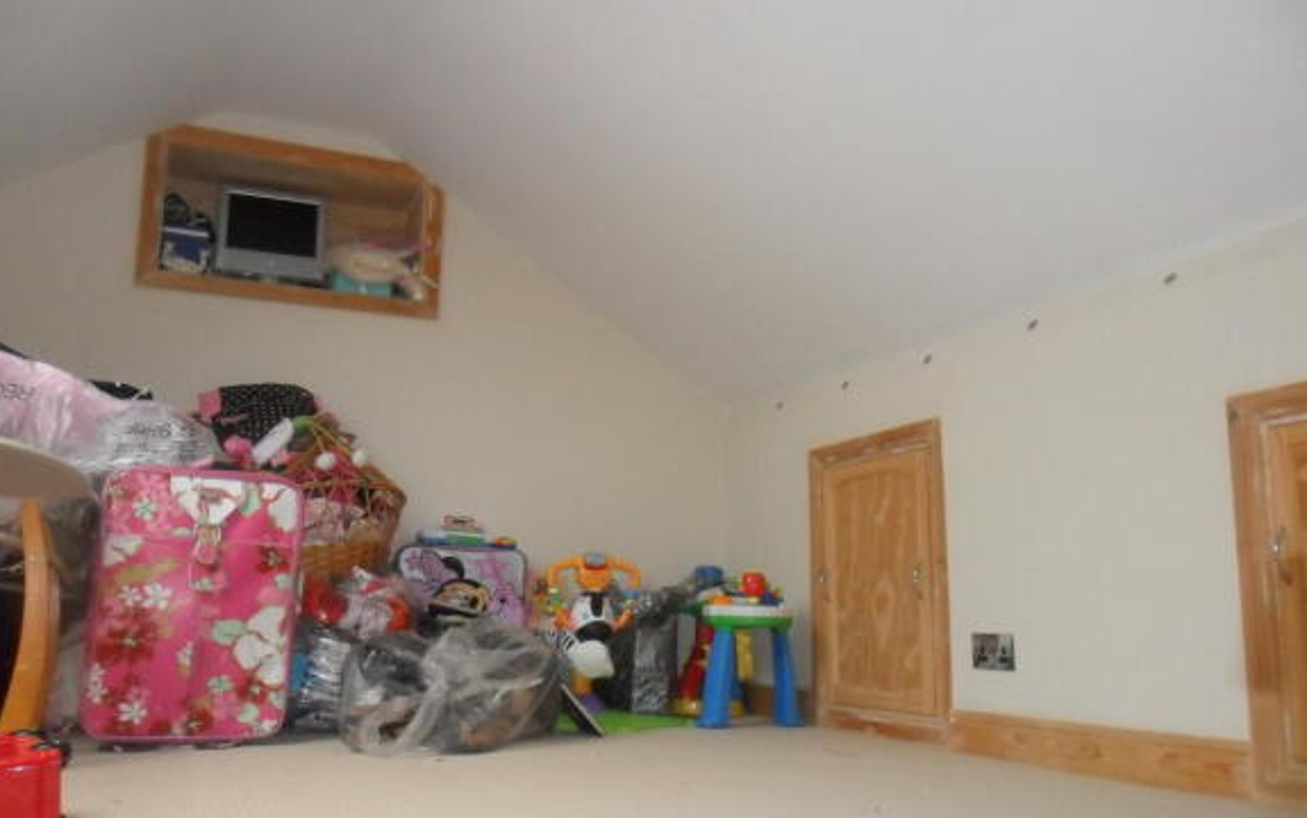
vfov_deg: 43.2
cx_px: 649
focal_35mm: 29
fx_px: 1033
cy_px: 442
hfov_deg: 64.6
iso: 400
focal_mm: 4.9
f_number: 3.5
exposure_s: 1/45
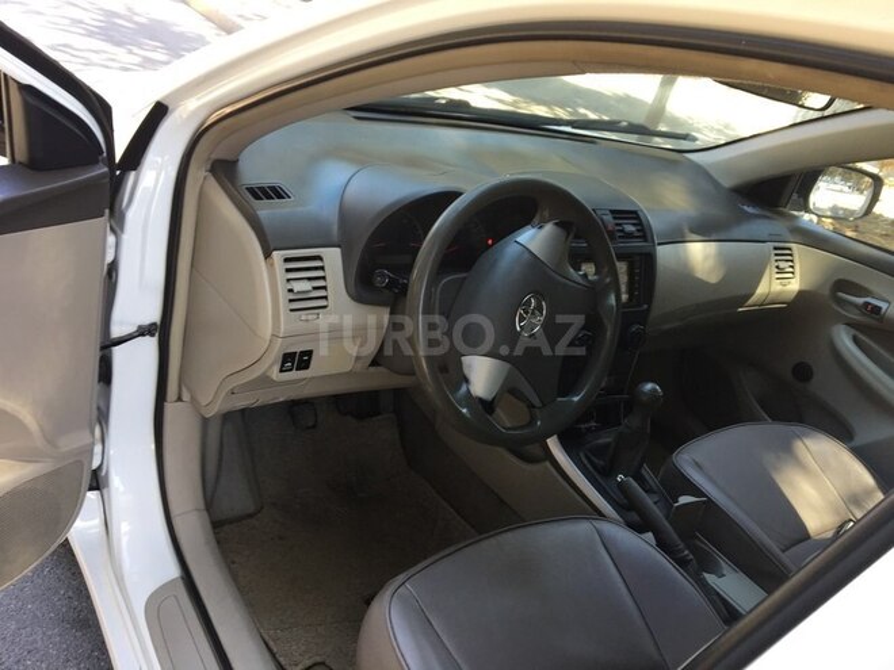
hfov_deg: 61.7
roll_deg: -17.2
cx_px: 447
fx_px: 749
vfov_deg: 48.2
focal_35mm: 29
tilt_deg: -27.0
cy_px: 335
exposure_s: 1/50
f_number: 2.2
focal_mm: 4.15
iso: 32
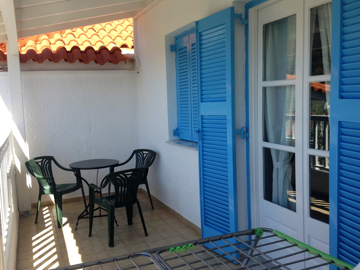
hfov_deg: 55.4
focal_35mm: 33
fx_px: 343
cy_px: 135
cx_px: 180
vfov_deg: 42.9
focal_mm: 4.12
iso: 50
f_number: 2.4
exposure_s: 1/733
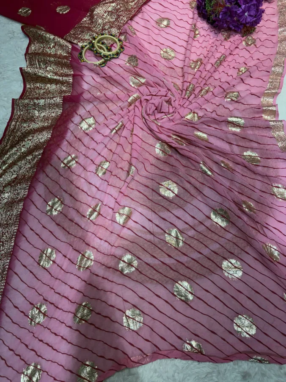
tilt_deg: -69.5
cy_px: 191
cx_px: 143
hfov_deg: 53.1
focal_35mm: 26
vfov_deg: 67.3
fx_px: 286
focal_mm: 5.96
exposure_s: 1/151
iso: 32
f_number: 1.6
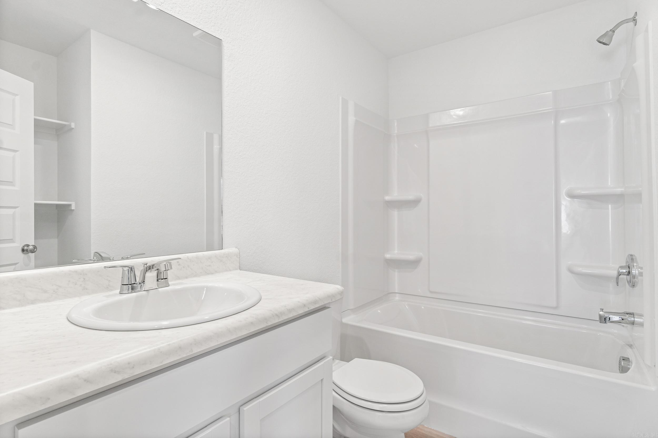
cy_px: 219
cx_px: 329
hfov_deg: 90.0
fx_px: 329
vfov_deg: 67.4
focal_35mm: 18
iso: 250
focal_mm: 12
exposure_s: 1/5
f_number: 9
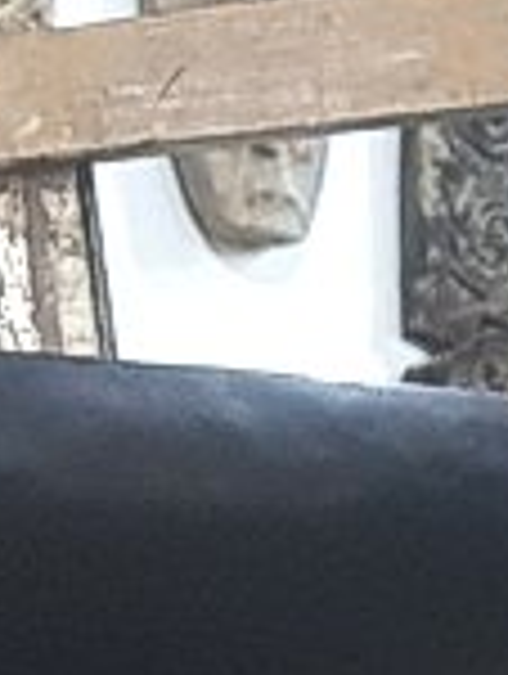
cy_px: 1512
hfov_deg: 6.6
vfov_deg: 8.8
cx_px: 1448
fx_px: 4058
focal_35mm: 208
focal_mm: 4.3
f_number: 1.7
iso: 200
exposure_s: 1/15
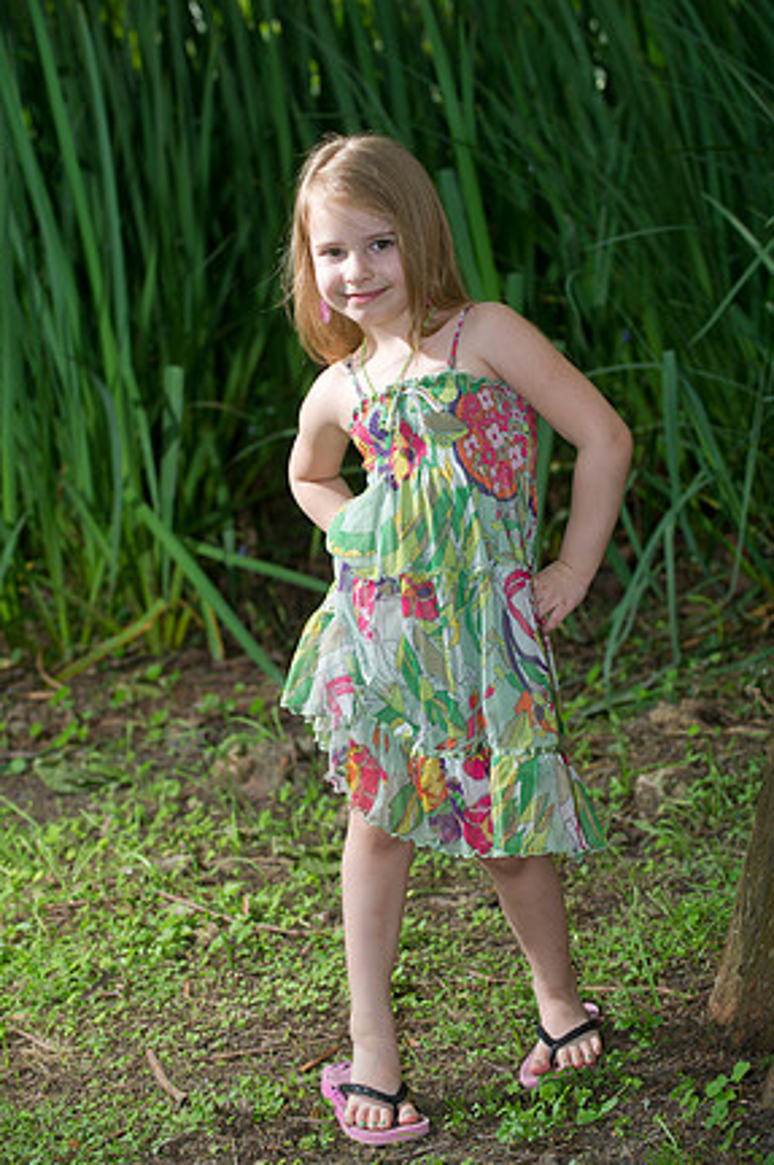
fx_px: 3297
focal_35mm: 102
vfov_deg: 20.0
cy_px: 580
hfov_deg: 13.4
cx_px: 392
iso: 200
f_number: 5
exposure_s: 1/200
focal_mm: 98
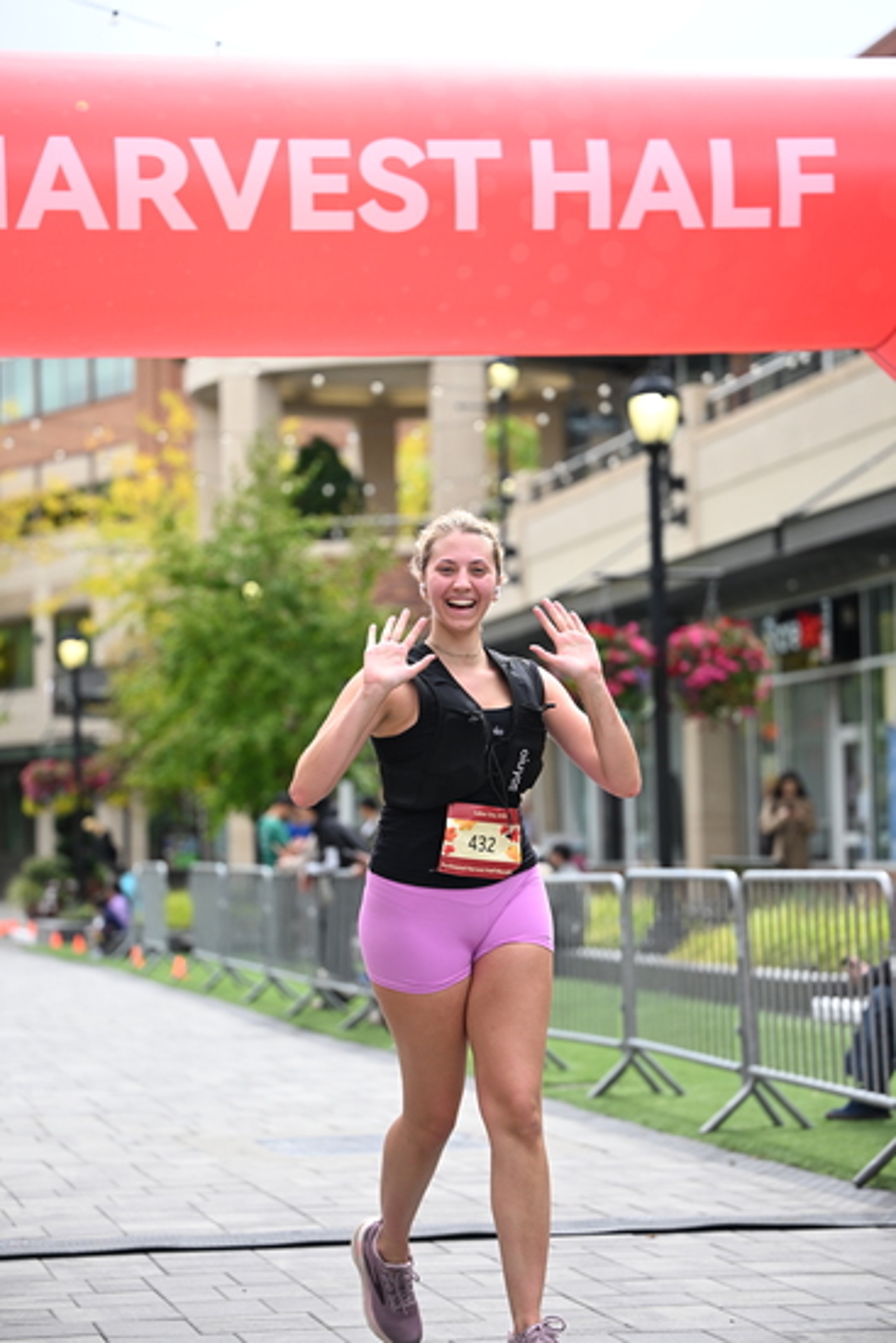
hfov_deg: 15.2
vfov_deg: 22.6
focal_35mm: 90
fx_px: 3358
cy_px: 672
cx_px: 448
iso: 640
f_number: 2.8
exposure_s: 1/2500
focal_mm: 90
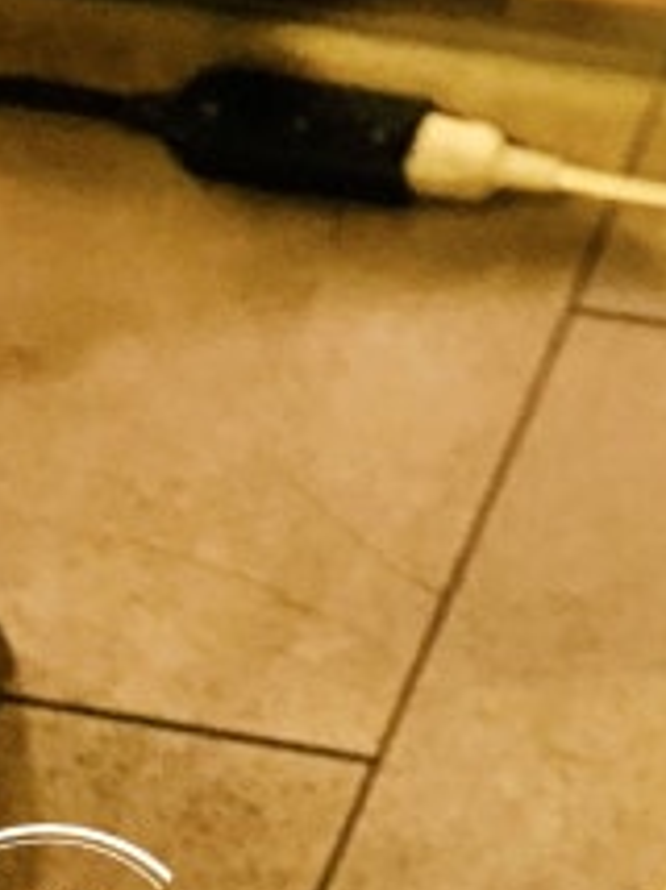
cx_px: 1757
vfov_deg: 11.1
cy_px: -1314
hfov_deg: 8.9
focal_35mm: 146
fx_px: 3753
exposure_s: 1/49
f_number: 1.8
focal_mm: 4.25
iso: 50
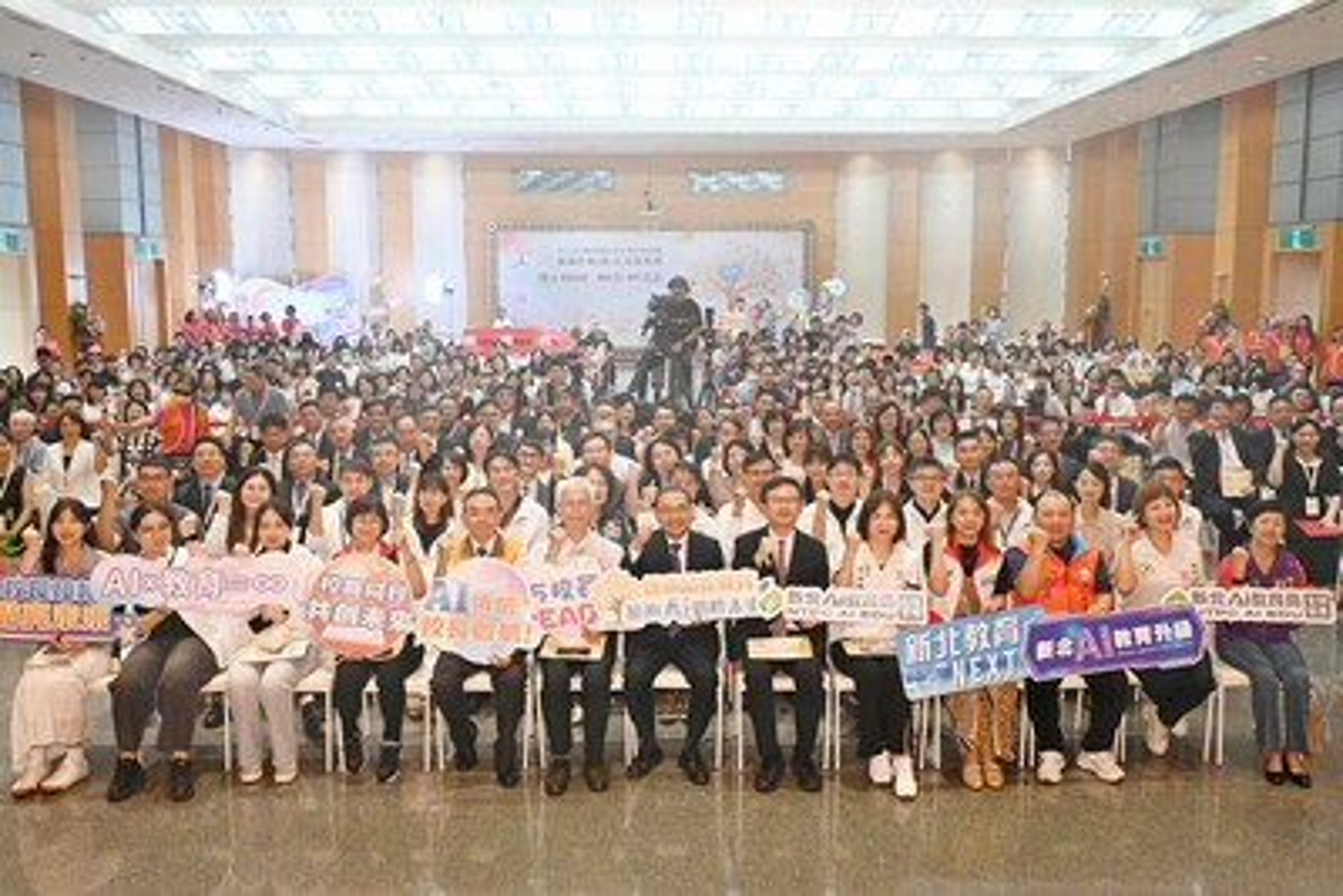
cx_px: 672
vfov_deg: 41.7
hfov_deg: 59.5
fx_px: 1175
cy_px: 448
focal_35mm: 32
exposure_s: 1/125
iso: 2800
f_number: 5.6
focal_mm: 31.5
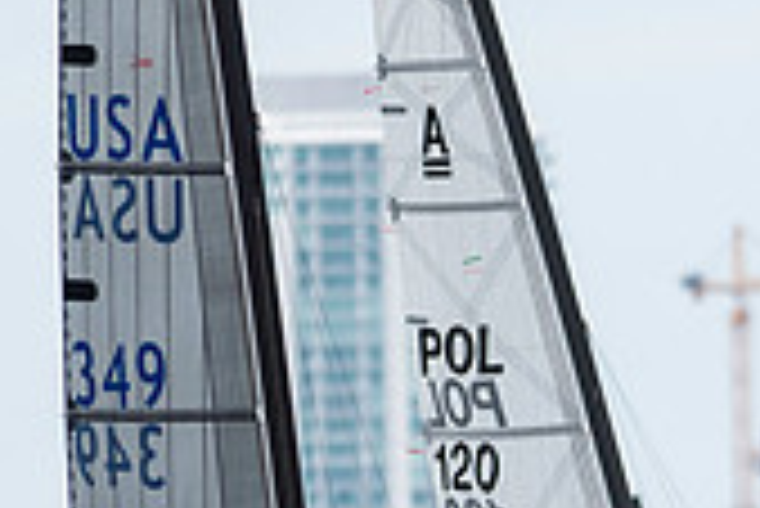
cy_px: 735
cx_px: 544
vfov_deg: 0.9
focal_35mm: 1579
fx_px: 33362
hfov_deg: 1.3
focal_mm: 300
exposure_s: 1/3200
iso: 400
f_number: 5.6
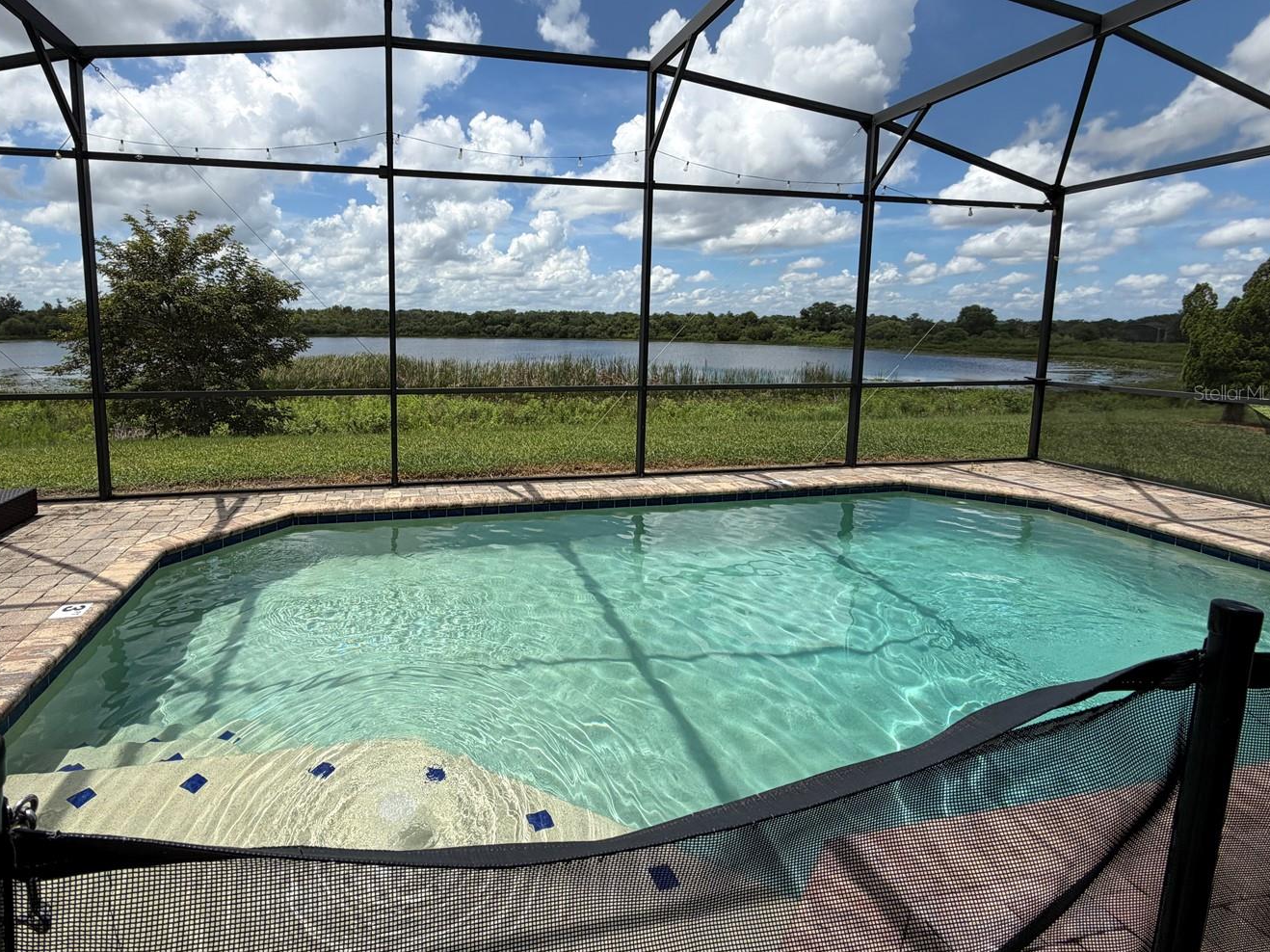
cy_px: 392
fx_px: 624
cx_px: 514
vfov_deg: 74.1
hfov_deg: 90.0
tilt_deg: -5.4
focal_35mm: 17
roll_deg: -0.1
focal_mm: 2.22
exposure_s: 1/901
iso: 20
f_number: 2.2
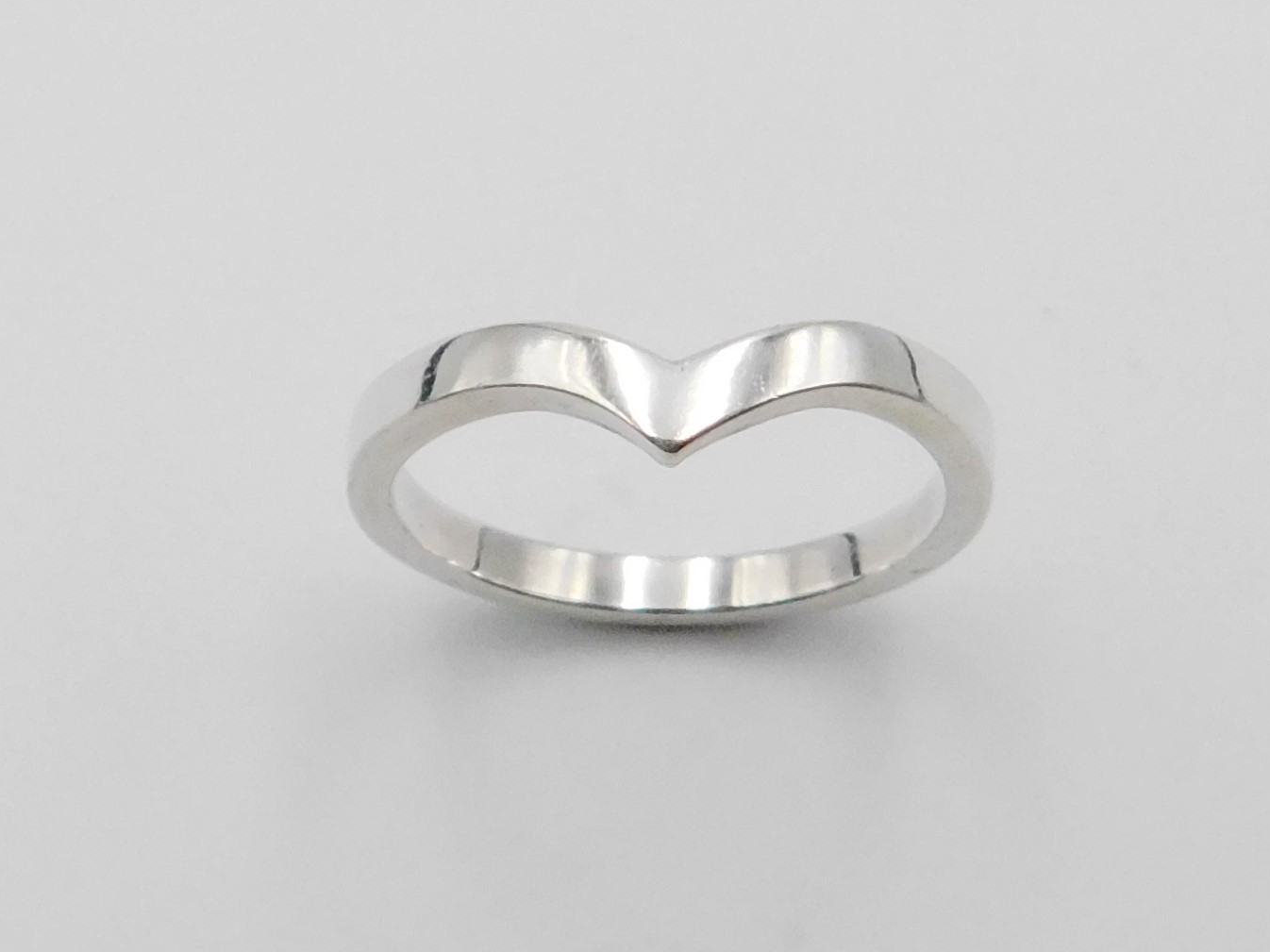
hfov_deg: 71.6
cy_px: 468
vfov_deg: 56.8
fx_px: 880
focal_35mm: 24
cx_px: 661
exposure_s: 1/1500
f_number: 3
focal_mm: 4
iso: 400
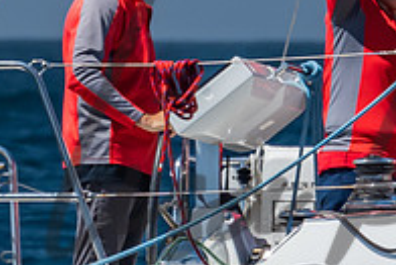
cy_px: -106
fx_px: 13341
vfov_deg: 1.1
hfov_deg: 1.7
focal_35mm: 1212
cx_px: 307
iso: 160
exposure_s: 1/400
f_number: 6.3
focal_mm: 170
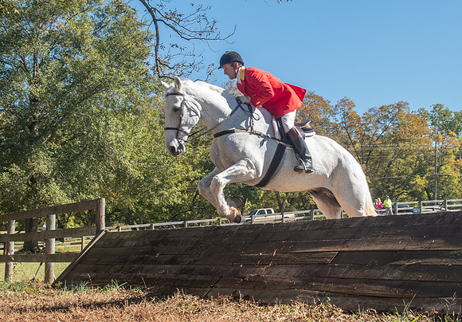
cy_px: 148
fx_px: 819
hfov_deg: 31.3
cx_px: 307
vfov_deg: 22.2
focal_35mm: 63
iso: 400
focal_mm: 32
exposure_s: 1/320
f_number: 4
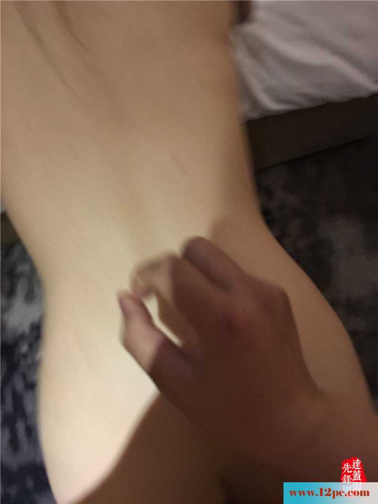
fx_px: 422
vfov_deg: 61.6
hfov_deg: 48.2
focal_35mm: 29
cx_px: 189
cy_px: 252
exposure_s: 1/17
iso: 400
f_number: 2.2
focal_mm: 4.15
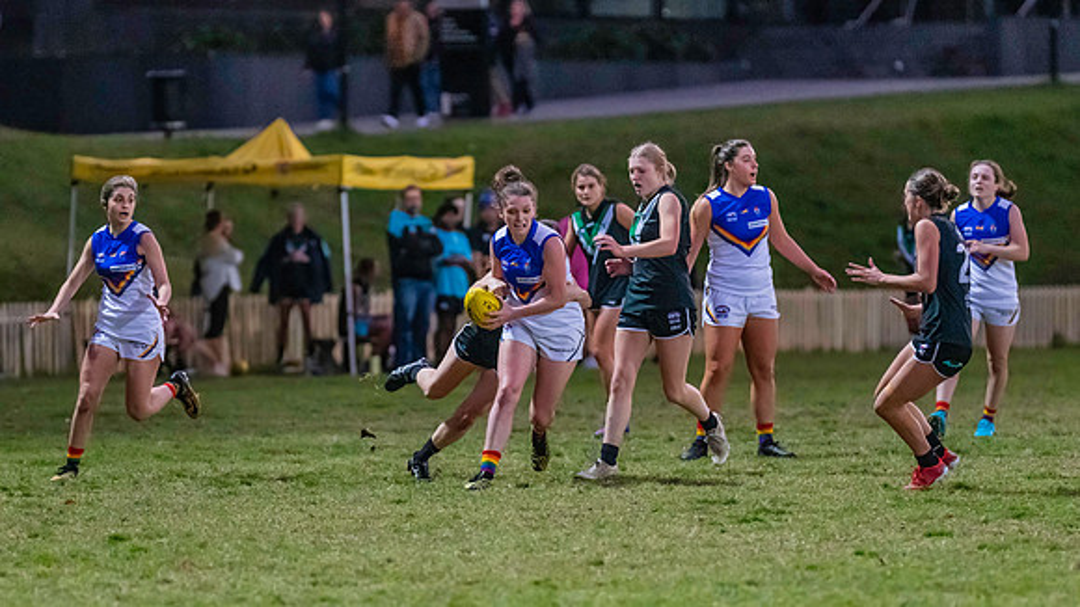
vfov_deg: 4.3
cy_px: 302
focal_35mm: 283
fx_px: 8105
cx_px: 518
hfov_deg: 7.6
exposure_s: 1/1250
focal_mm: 210
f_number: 2.8
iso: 10000
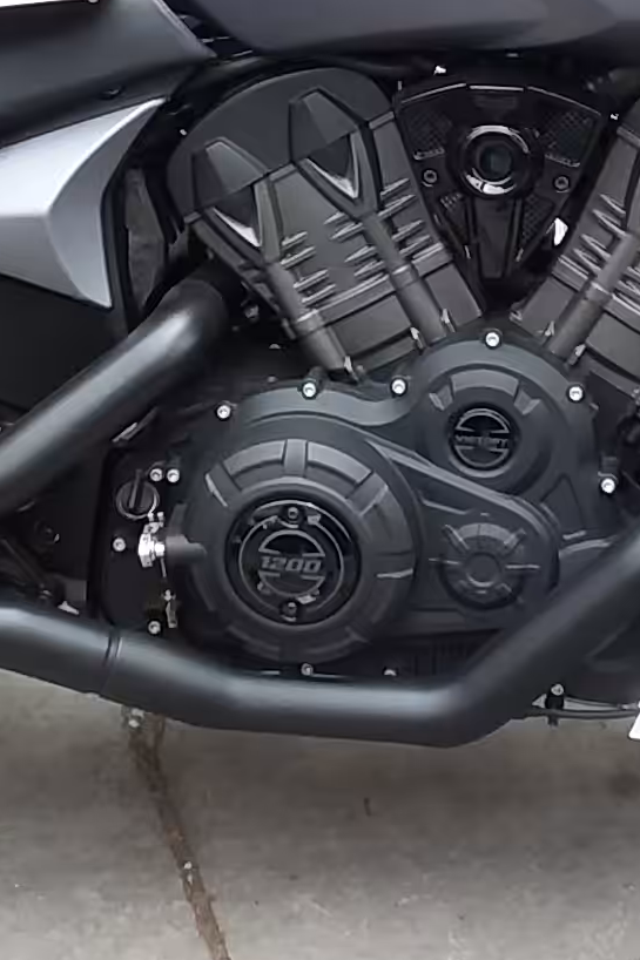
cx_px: 400
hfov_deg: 14.4
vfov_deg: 21.3
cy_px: 250
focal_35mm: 95
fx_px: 2534
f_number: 1.9
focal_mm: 2.47
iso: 40
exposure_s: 1/248
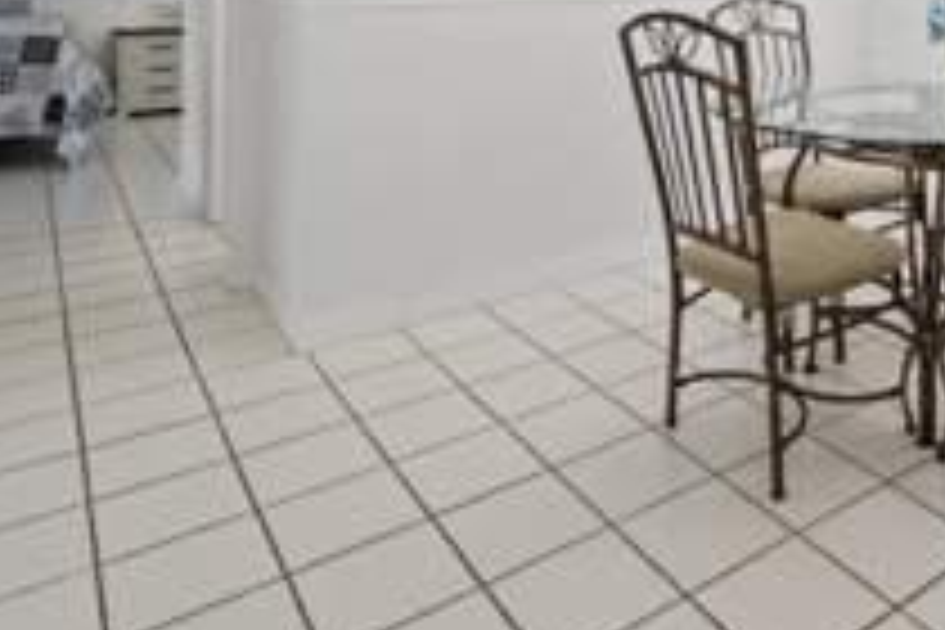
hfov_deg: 53.9
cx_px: 783
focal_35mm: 32
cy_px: -68
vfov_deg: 35.1
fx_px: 840
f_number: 8
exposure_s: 1/6
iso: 100
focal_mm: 14
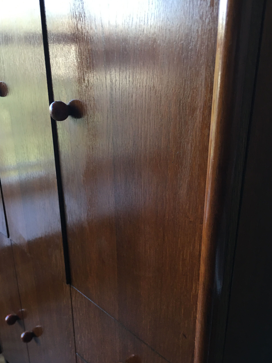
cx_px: 163
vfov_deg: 50.9
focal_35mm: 36
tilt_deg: -25.2
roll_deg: -1.7
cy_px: 225
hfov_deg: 39.5
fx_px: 377
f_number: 2.2
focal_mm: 4.15
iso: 50
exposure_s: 1/33
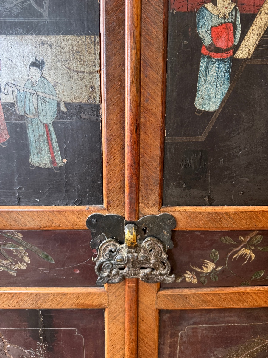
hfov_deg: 56.8
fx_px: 248
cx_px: 134
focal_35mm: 24
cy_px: 179
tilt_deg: -8.4
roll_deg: -0.6
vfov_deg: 71.6
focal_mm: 6.76
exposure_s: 1/60
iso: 200
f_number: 1.78
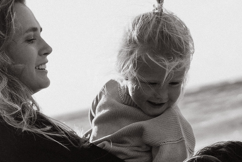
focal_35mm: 148
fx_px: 995
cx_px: 247
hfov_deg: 13.7
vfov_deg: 9.0
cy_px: 258
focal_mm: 35
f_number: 2.8
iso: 160
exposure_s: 1/4000
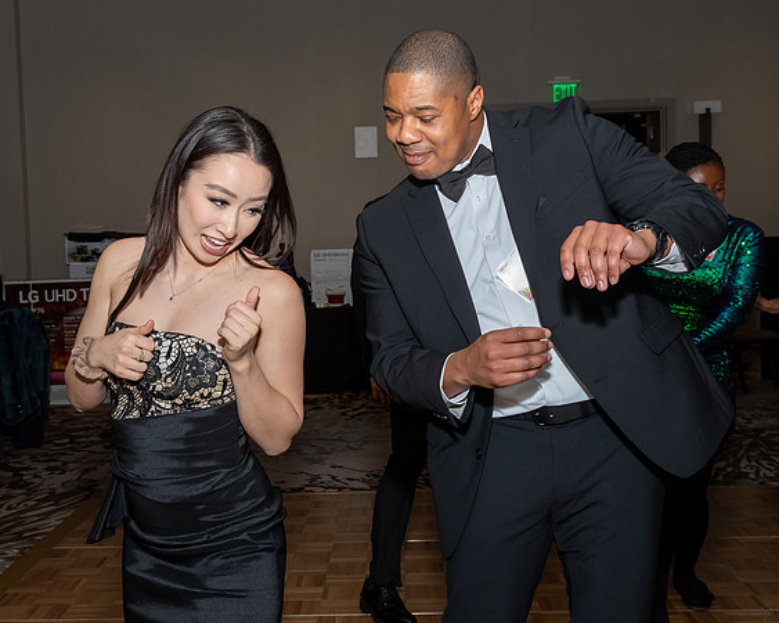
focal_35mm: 48
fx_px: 1096
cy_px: 286
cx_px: 334
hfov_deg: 39.0
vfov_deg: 31.7
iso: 500
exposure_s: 1/250
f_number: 6.3
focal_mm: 22
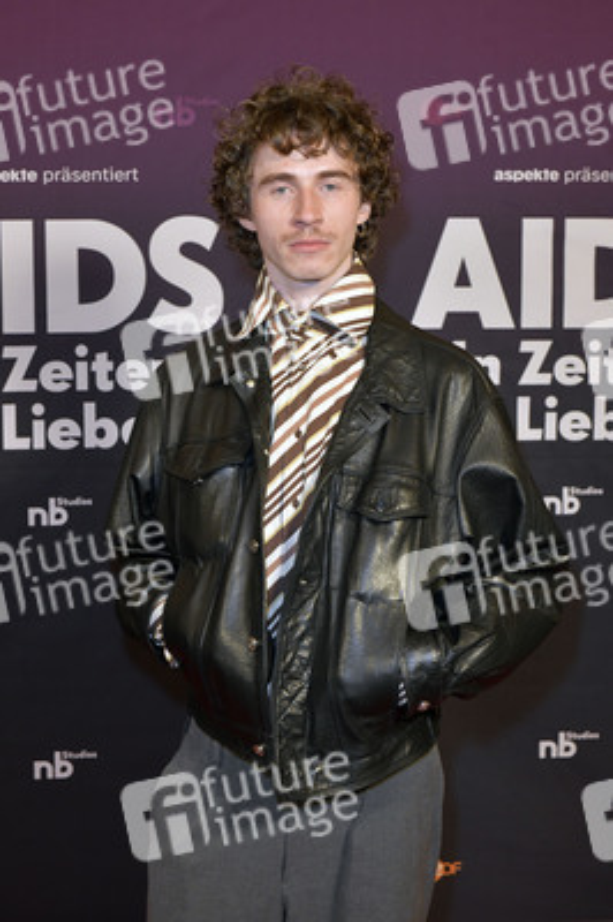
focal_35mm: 48
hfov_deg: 28.0
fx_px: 1228
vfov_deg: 41.1
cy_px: 461
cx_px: 306
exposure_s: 1/250
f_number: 6.3
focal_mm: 48
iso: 1600
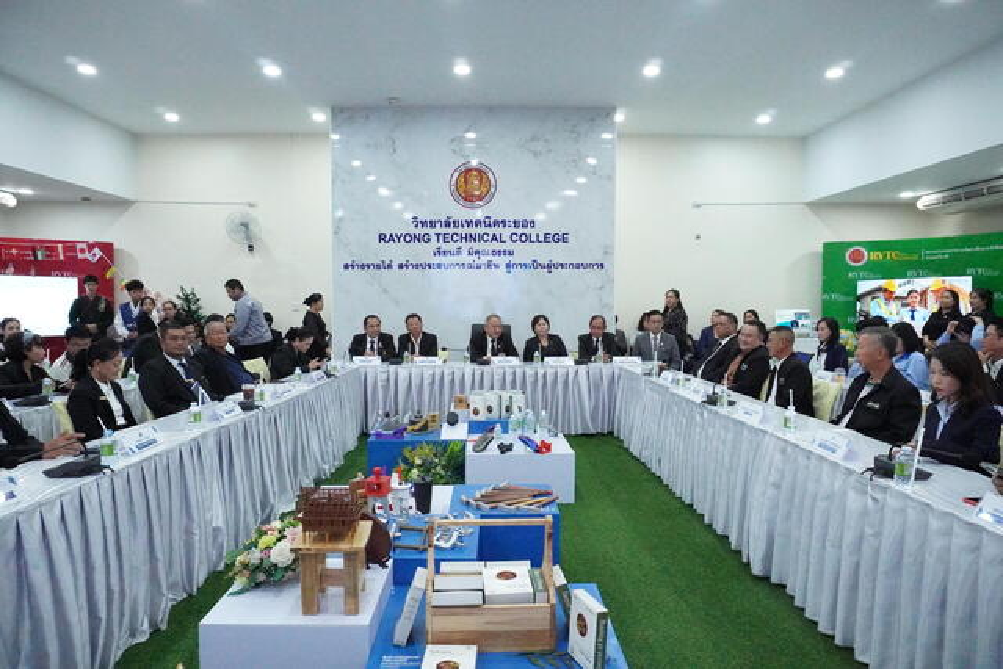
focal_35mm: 24
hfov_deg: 73.7
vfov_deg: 53.2
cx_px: 502
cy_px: 334
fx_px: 669
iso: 12800
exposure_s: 1/400
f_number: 5.6
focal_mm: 16
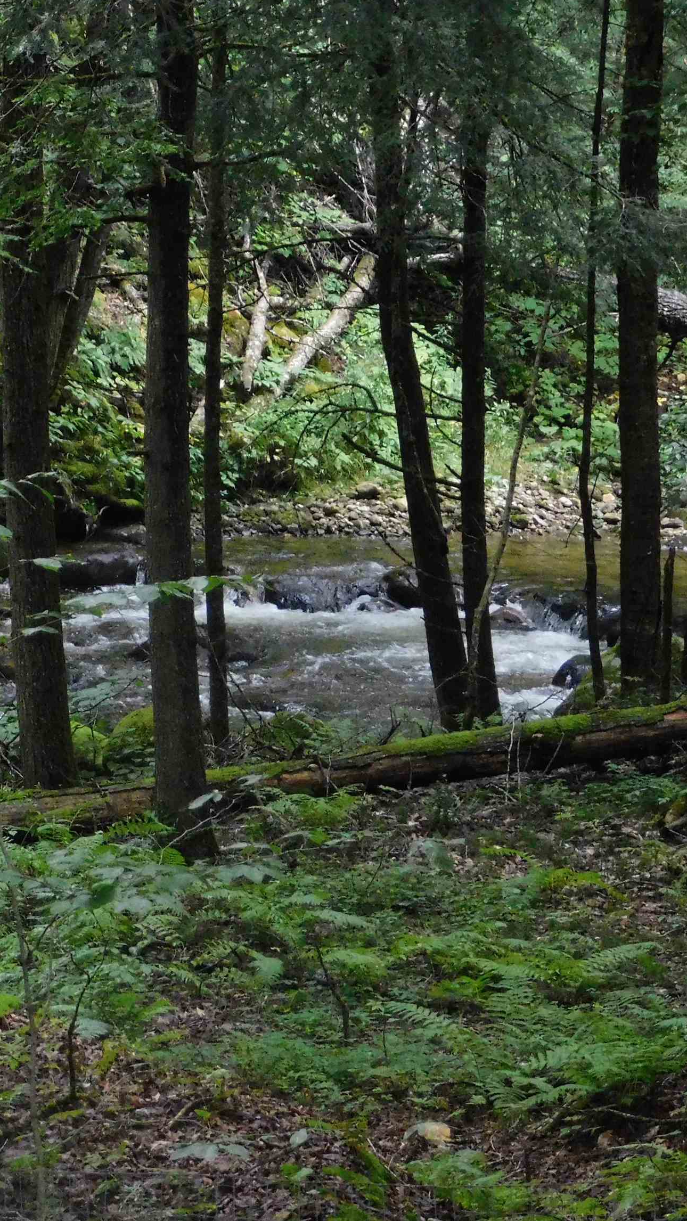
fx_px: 6994
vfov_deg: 10.0
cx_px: 16
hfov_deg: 5.6
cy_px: 609
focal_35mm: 216
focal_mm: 26.3
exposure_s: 1/60
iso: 900
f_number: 5.1
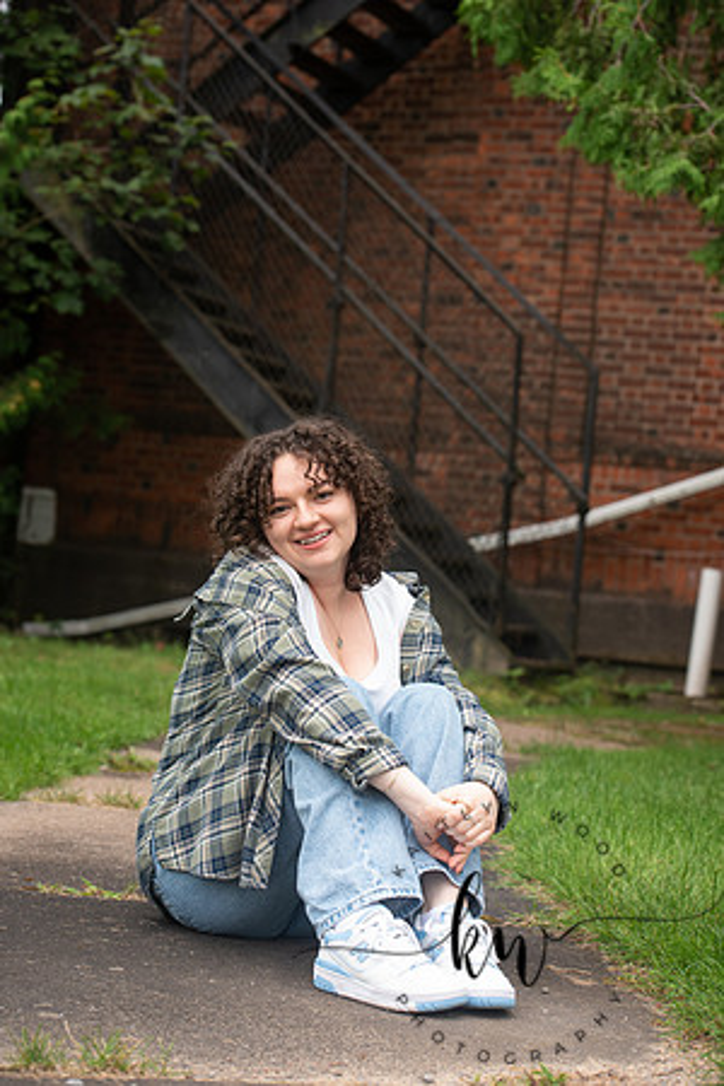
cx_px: 362
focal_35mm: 78
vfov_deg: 26.0
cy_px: 543
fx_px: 2353
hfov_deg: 17.5
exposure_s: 1/200
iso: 320
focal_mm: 78
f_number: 5
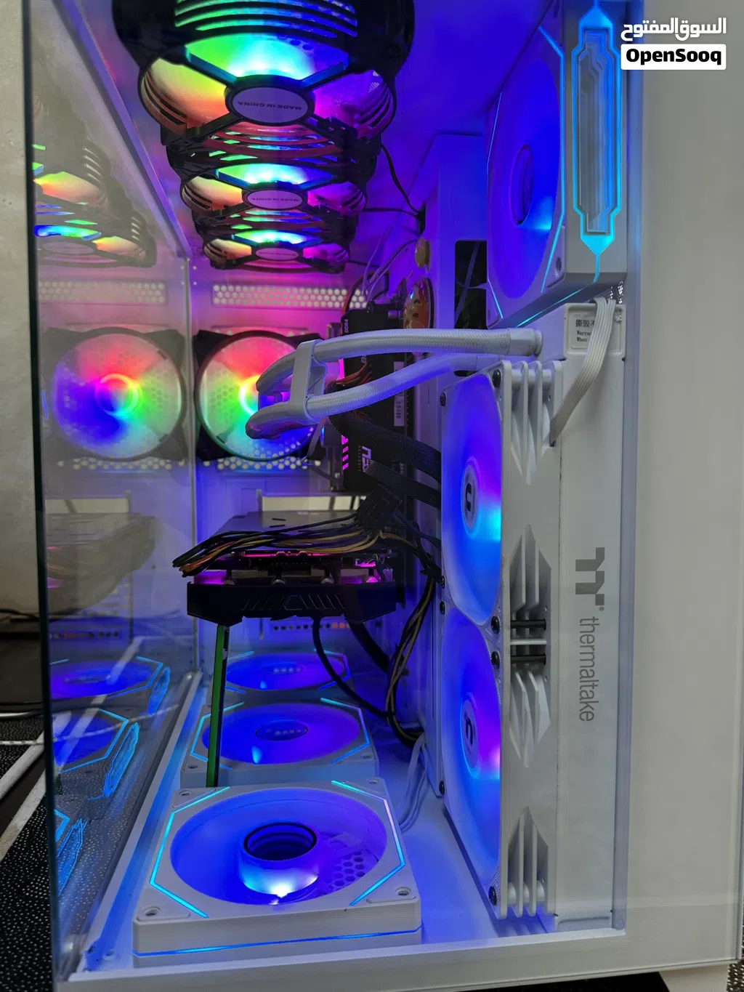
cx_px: 372
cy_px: 496
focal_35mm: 24
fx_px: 688
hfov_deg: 56.8
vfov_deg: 71.6
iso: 200
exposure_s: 1/121
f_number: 1.78
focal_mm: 6.86
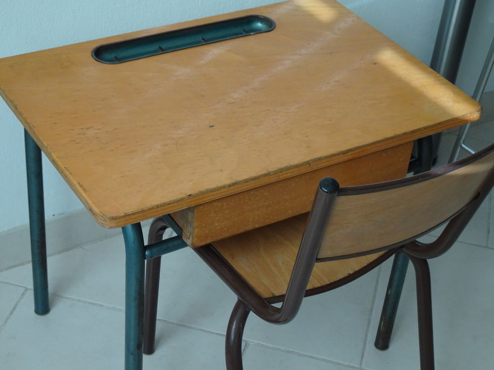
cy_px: 185
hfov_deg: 29.4
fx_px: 942
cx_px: 247
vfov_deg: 22.3
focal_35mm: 66
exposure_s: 1/80
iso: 320
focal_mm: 11.32
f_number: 4.5
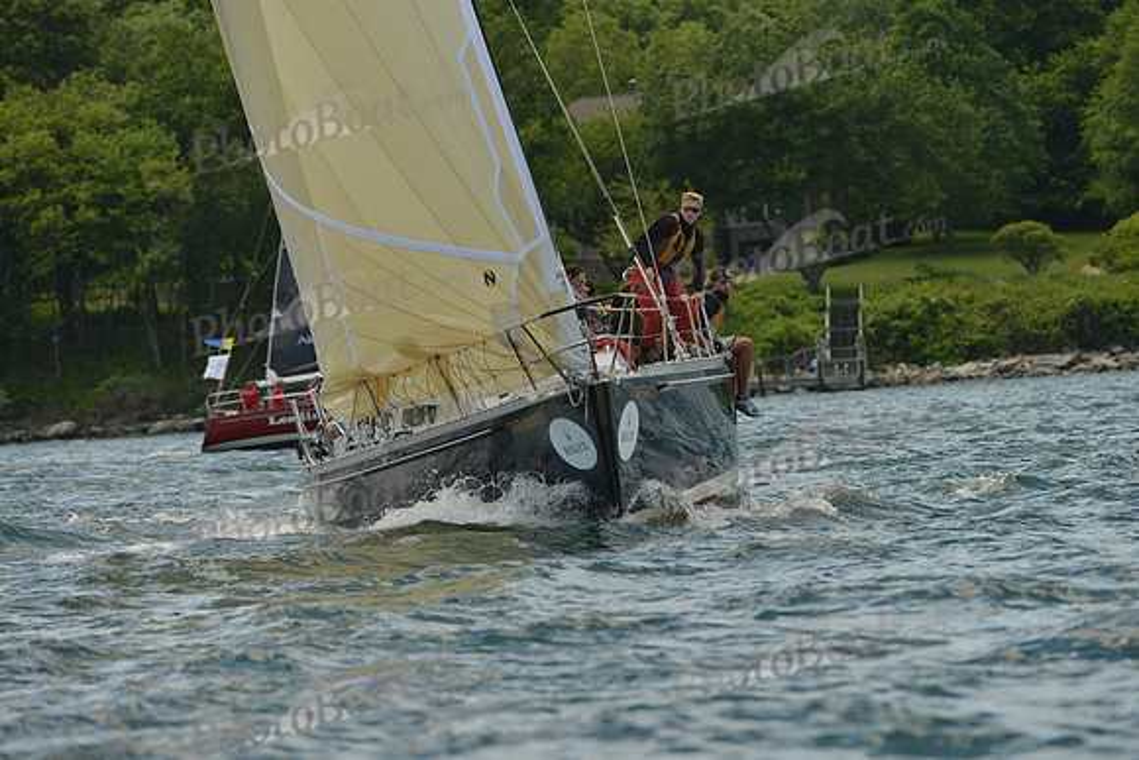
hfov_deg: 6.9
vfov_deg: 4.6
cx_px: 570
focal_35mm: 300
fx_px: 9493
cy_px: 380
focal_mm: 300
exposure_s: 1/800
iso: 200
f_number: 5.6
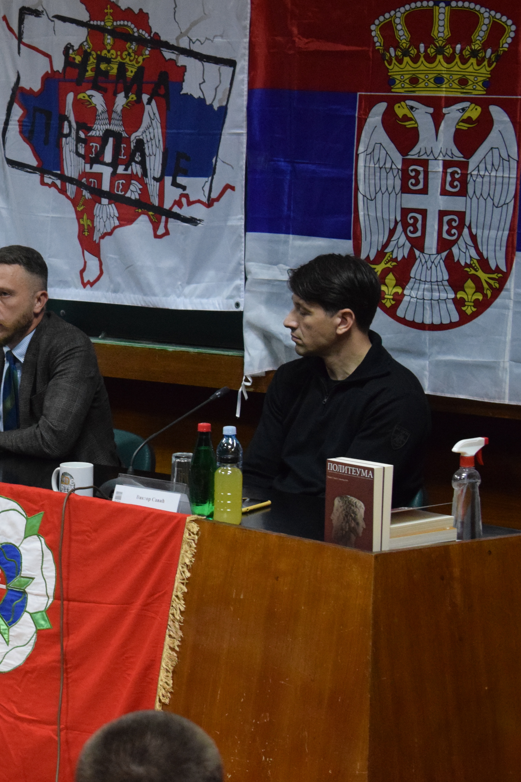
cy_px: 393
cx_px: -57
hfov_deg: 10.8
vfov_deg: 16.4
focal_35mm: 125
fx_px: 2708
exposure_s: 1/60
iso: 3600
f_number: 5.6
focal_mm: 55
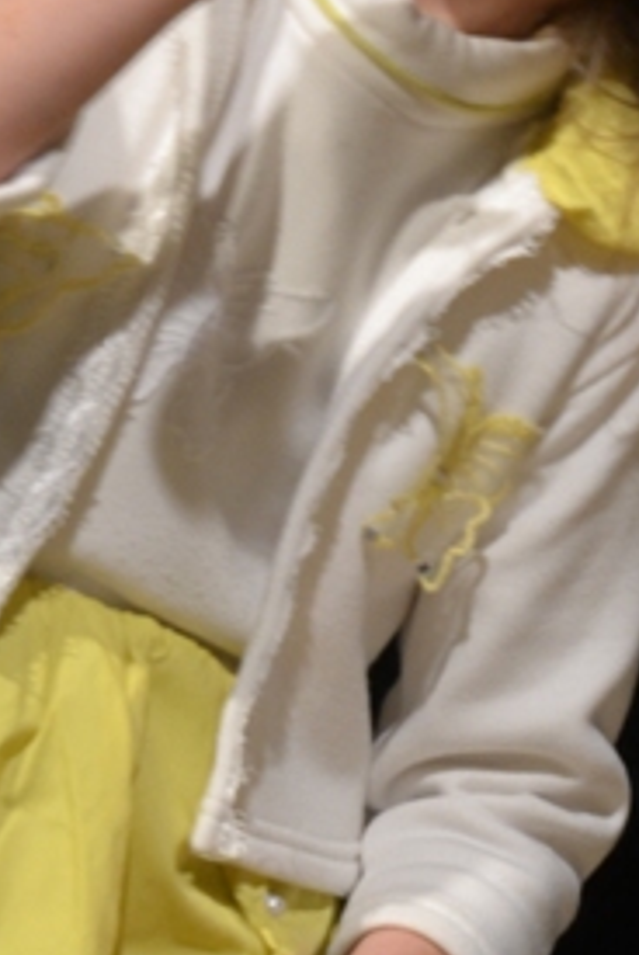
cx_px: 75
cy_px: 646
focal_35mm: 530
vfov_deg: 3.9
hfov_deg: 2.6
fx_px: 14071
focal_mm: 95
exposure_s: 1/60
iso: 800
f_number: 4.5
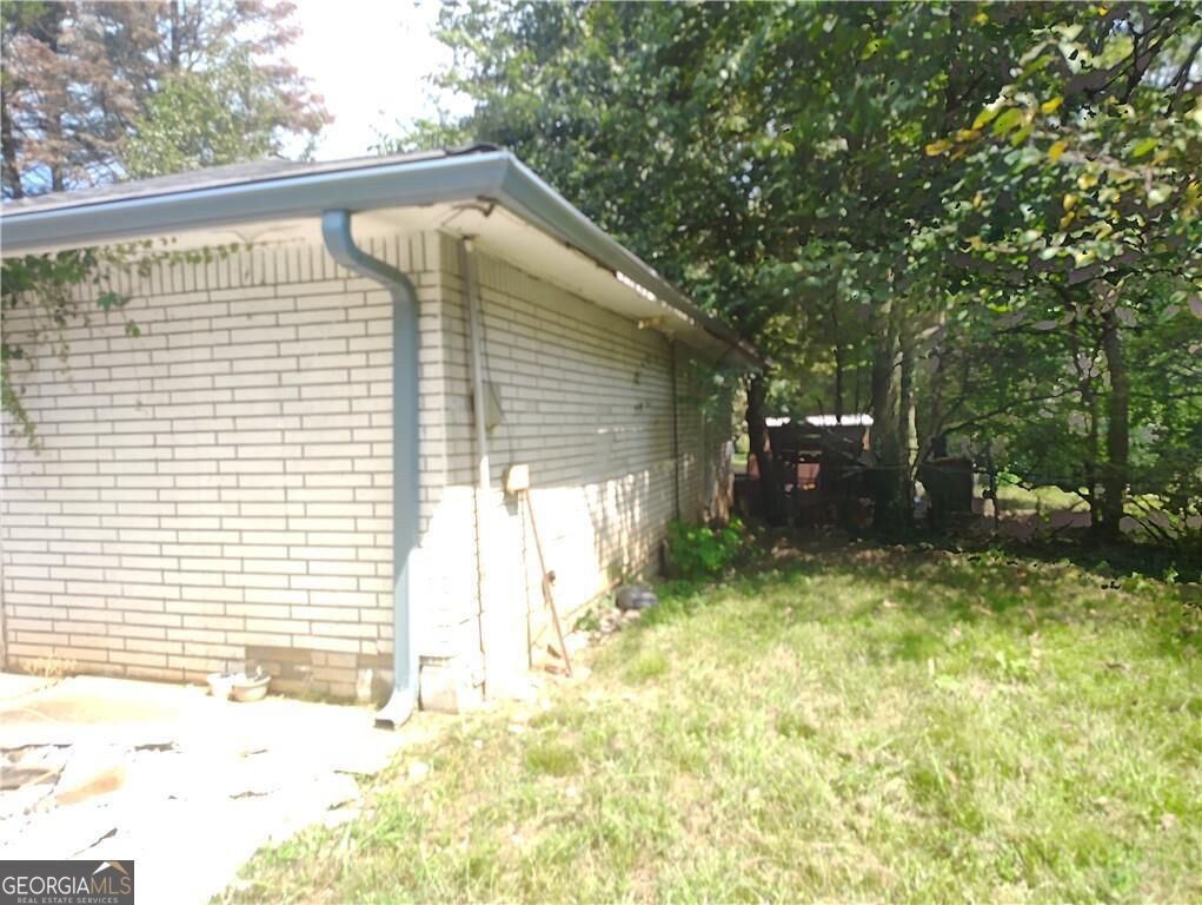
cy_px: 452
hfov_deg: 71.5
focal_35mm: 24
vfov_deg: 56.9
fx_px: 834
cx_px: 601
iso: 100
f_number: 1.8
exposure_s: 1/8
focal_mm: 5.56
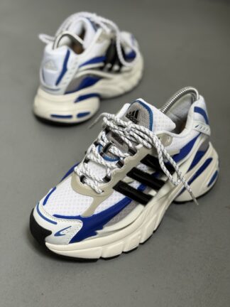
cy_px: 154
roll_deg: -1.8
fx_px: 425
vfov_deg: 39.7
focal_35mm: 48
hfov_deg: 30.3
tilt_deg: -39.7
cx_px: 115
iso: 200
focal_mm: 6.76
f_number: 1.78
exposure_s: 1/60
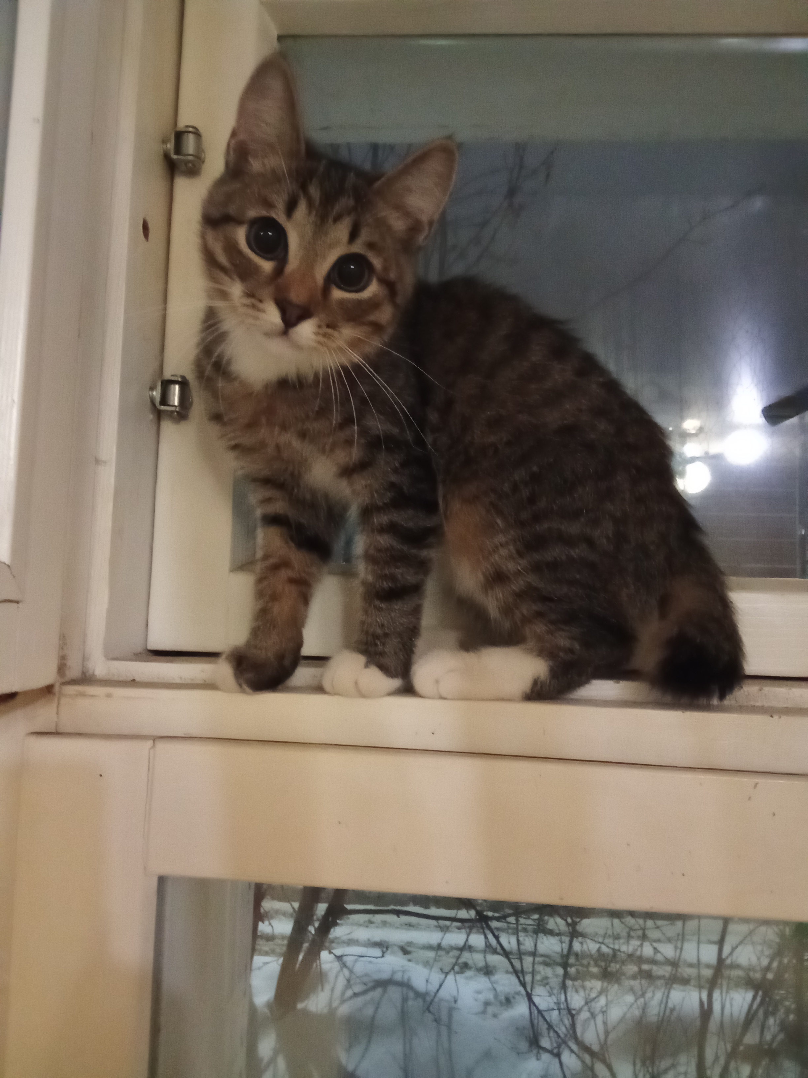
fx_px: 871
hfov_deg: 49.7
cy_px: 539
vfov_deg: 63.4
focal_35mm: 28
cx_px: 404
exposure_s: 1/16.7
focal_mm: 2.78
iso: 3200
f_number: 2
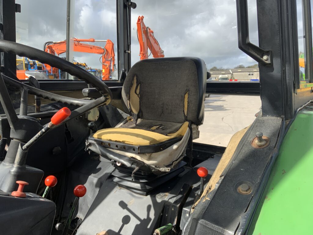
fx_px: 262
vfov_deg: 48.2
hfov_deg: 61.7
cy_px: 118
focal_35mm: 29
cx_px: 156
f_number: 1.8
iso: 16
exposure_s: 1/855
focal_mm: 3
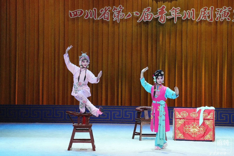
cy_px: 78
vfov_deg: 15.5
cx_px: 117
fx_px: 572
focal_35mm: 88
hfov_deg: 23.1
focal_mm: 88
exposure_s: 1/1250
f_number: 8
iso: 12800
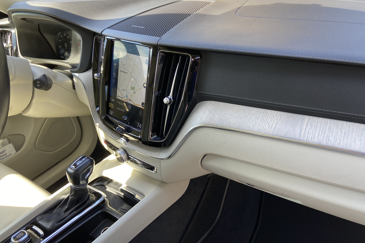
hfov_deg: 65.5
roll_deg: +8.1
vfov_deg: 46.4
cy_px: 119
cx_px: 188
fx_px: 284
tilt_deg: -31.4
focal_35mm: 28
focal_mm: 4.25
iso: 64
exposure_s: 1/122
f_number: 1.8
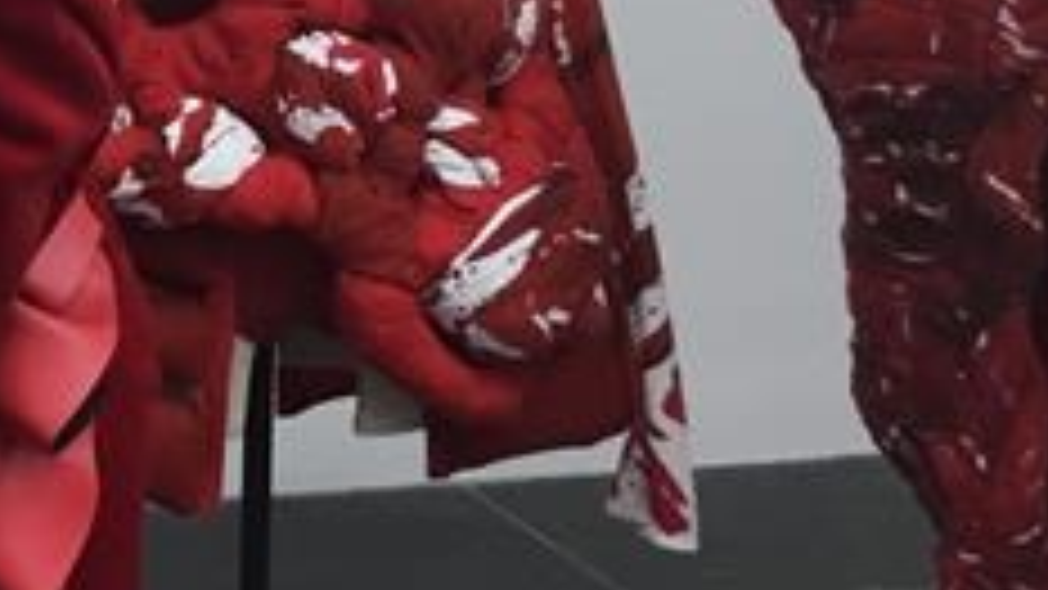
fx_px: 2445
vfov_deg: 13.3
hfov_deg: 22.0
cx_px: -283
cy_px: -144
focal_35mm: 88
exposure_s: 1/30
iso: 100
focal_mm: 4.15
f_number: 2.2
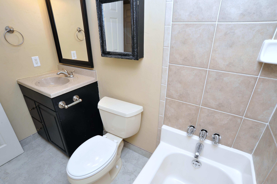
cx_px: 138
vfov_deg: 67.3
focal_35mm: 18
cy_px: 92
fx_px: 138
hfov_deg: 90.0
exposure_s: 1/30
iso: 640
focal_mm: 18
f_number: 11
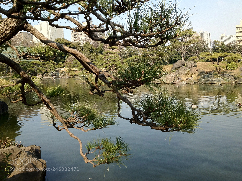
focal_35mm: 35
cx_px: 121
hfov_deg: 52.6
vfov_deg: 40.7
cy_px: 90
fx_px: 245
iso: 64
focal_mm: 4.28
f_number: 2.4
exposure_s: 1/849
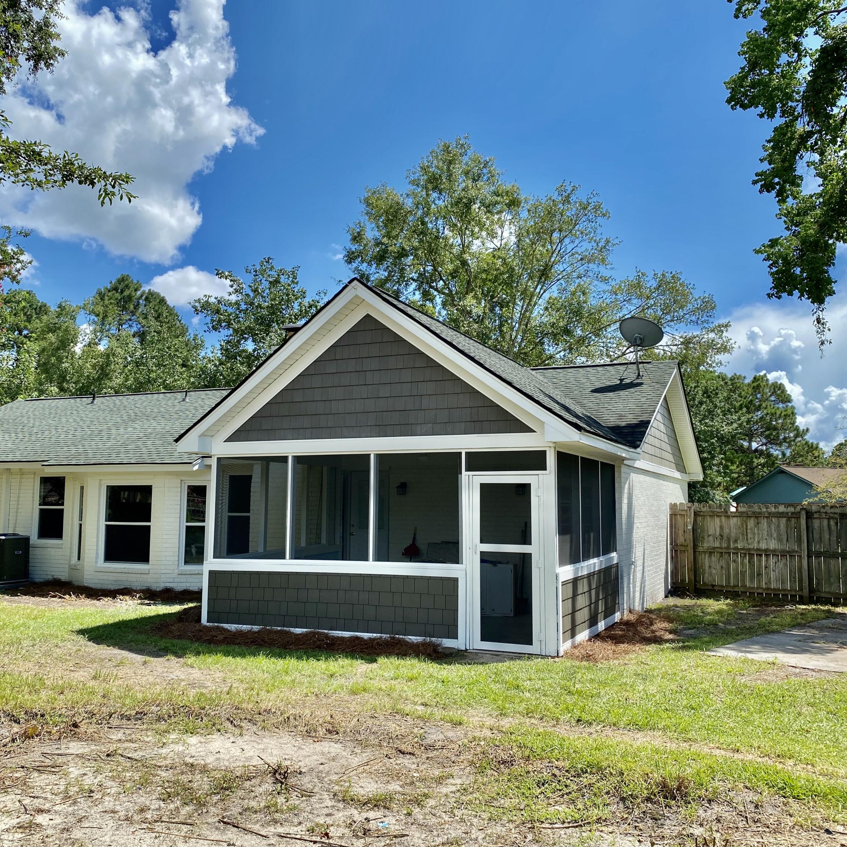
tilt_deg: +7.2
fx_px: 858
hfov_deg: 52.5
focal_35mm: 31
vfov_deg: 52.5
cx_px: 400
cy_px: 424
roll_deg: -2.2
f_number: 1.8
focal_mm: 4.25
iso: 32
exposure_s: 1/2463
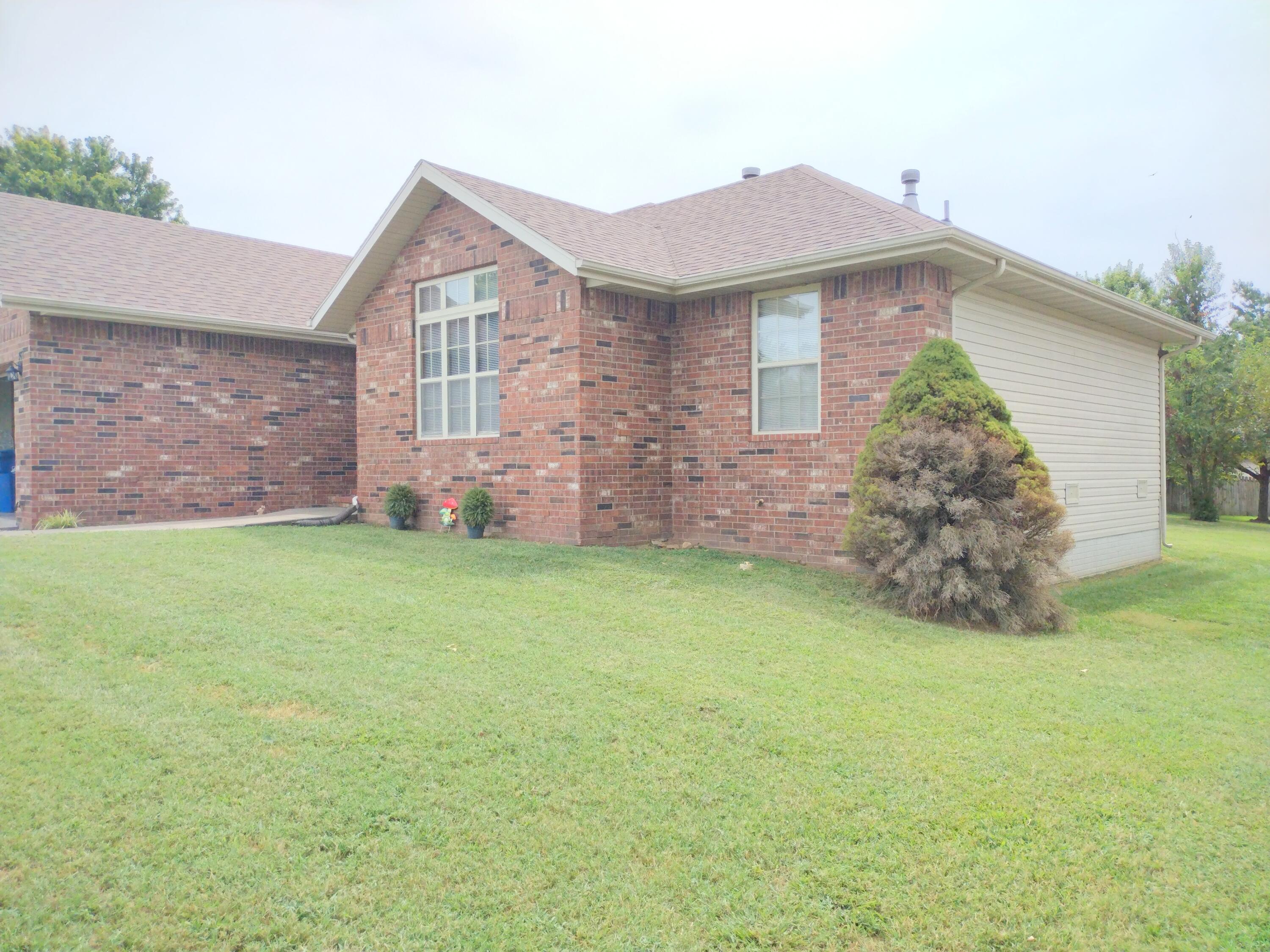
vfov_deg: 51.4
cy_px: 476
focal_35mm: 27
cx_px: 635
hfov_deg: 65.3
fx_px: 991
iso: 100
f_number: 1.7
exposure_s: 1/2847
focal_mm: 4.71
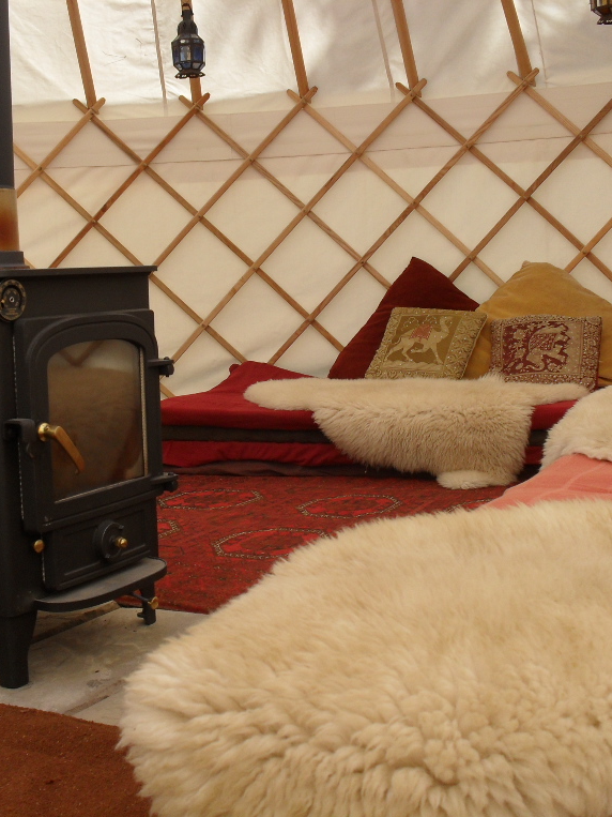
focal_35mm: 47
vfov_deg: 40.4
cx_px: 295
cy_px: 410
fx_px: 1108
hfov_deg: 30.9
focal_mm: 6.3
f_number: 3.2
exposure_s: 1/125
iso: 100
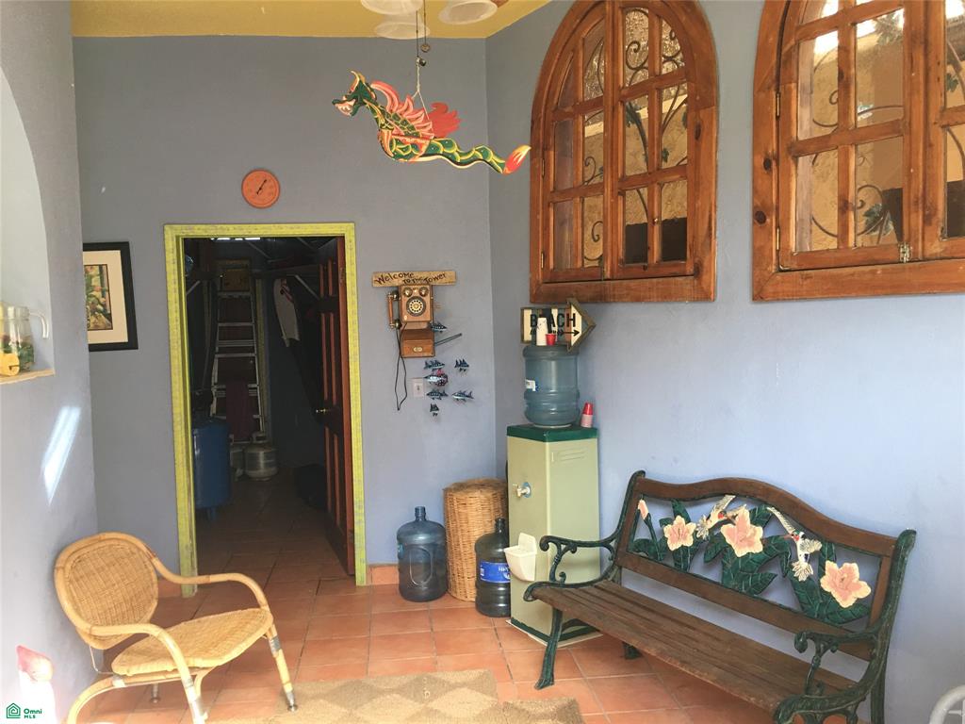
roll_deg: +0.9
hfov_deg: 61.7
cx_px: 482
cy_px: 362
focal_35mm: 29
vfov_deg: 48.2
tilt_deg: -2.5
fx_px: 808
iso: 32
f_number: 2.2
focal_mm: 4.15
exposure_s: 1/30
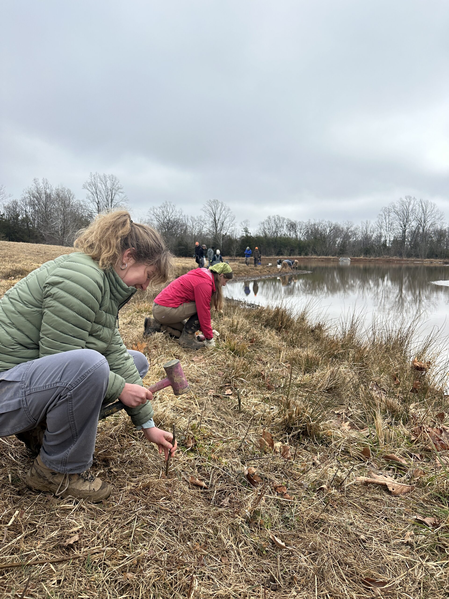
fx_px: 415
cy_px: 300
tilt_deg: -6.8
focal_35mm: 24
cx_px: 224
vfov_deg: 71.6
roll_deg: -2.2
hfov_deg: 56.8
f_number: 1.78
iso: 80
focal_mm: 6.86
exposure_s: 1/5000
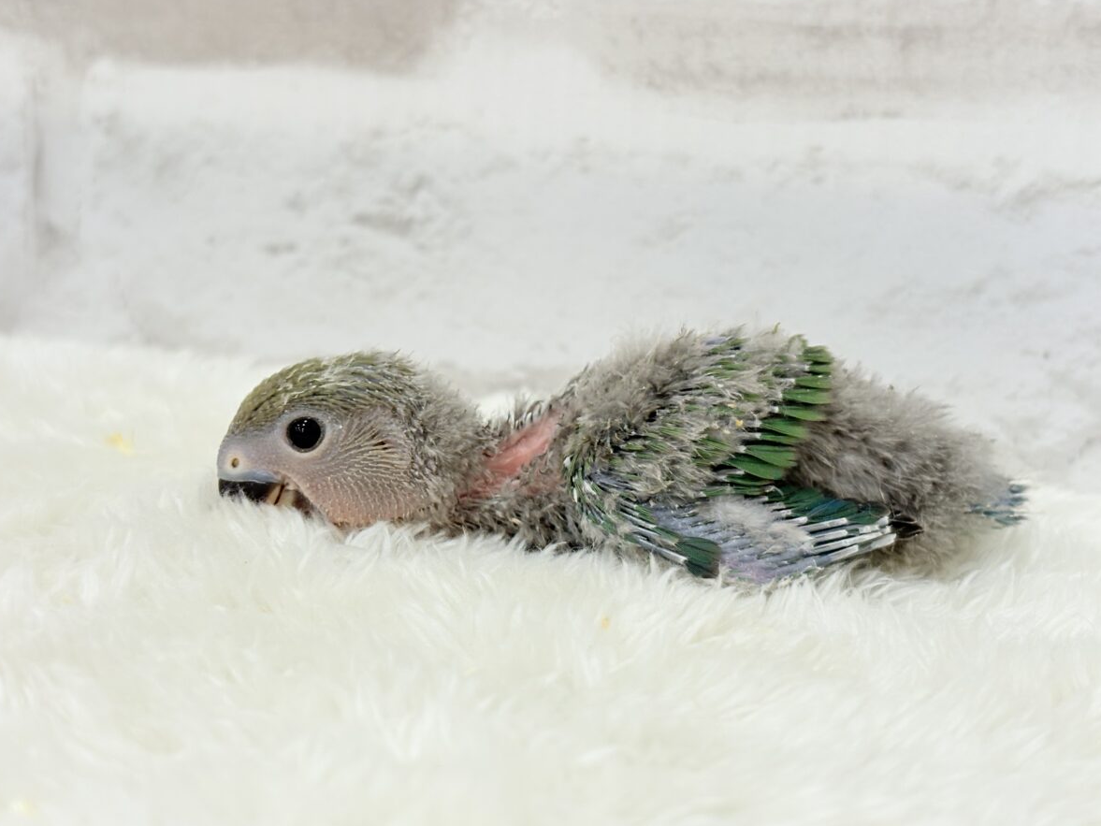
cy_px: 411
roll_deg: -2.8
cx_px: 549
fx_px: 1686
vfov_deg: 27.5
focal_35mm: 53
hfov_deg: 36.2
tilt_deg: -12.2
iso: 80
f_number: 1.6
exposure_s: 1/100
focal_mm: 5.96
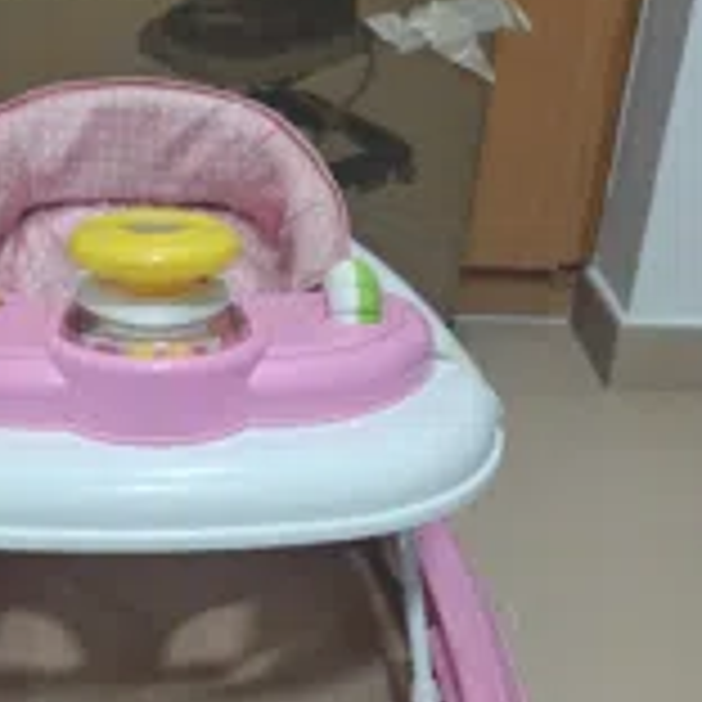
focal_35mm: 52
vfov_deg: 32.5
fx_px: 1193
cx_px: 234
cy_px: 468
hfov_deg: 32.5
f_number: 1.6
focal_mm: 6.06
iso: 800
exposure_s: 1/100
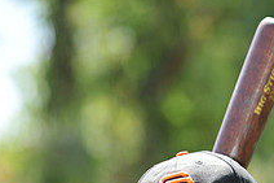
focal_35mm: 370
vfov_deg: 3.7
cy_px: 350
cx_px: 203
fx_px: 2814
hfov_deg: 5.6
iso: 200
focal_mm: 135
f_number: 4.5
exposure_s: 1/640
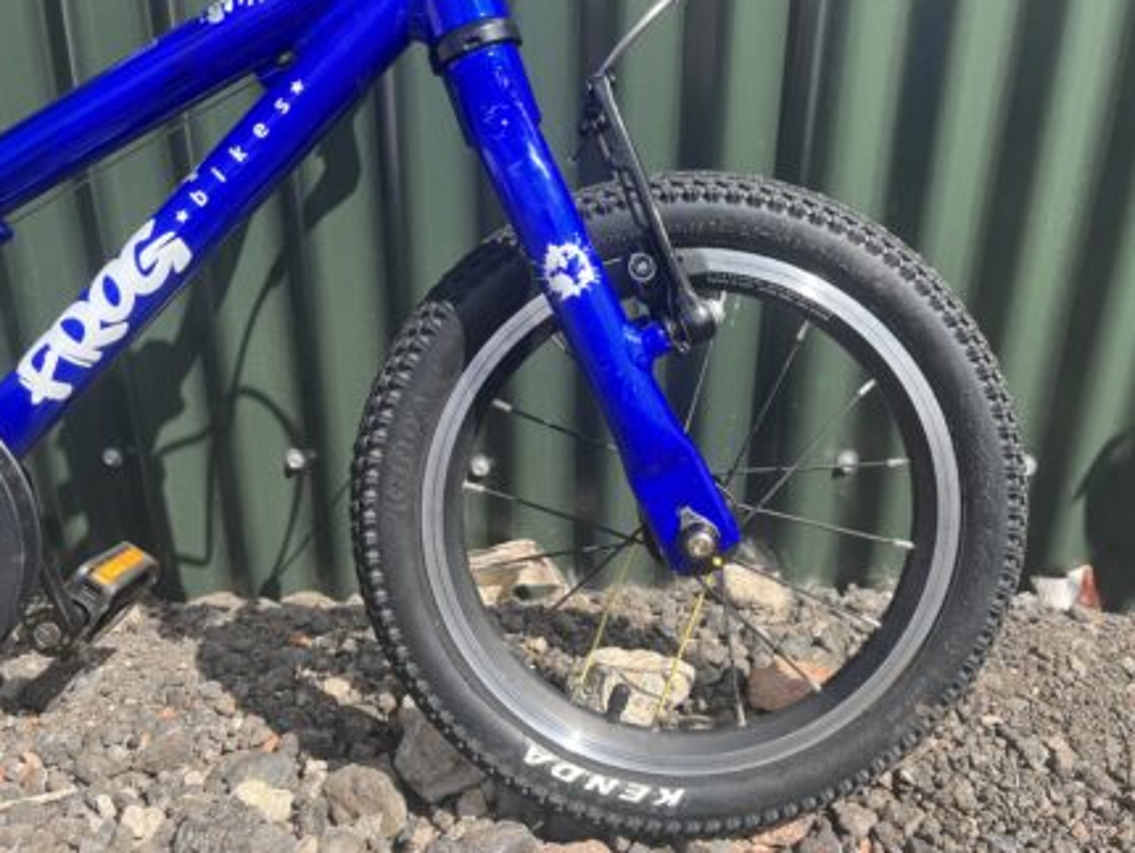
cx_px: 607
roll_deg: +0.9
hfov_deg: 61.6
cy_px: 425
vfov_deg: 48.3
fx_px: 951
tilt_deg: -21.3
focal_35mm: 29
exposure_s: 1/1294
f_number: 1.6
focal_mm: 5.1
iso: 50
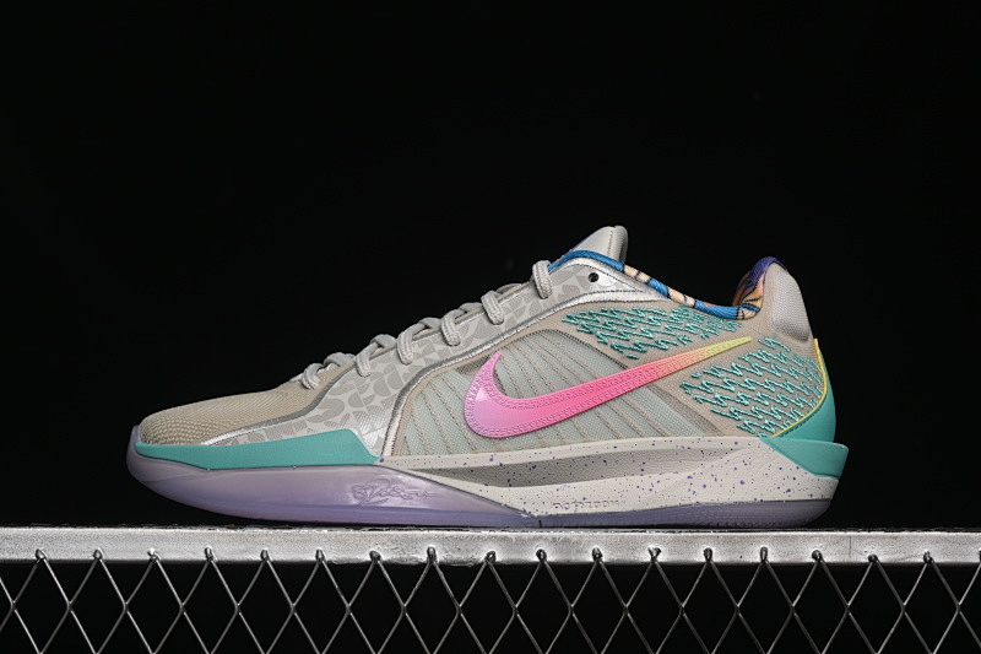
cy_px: 327
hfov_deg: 27.0
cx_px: 490
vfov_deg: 18.2
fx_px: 2043
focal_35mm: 75
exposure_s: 1/60
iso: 160
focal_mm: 50
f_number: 7.1
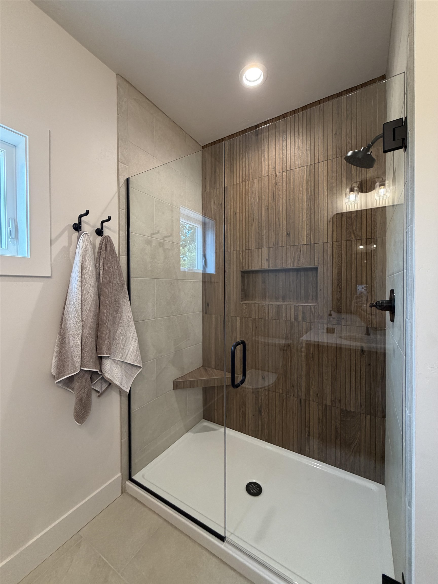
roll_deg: -0.6
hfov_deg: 85.7
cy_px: 292
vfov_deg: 102.1
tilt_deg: +0.4
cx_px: 219
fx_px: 236
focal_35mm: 14
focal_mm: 2.22
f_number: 2.2
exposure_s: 1/120
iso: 250
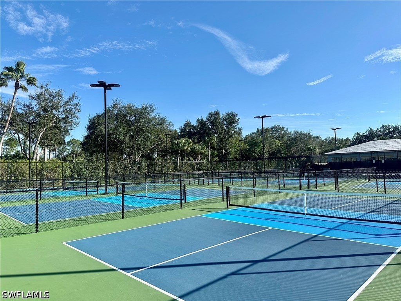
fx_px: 278
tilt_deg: +3.9
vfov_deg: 56.8
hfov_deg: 71.6
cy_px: 150
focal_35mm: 24
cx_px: 200
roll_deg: +1.7
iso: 80
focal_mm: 6.86
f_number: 1.78
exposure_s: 1/4016
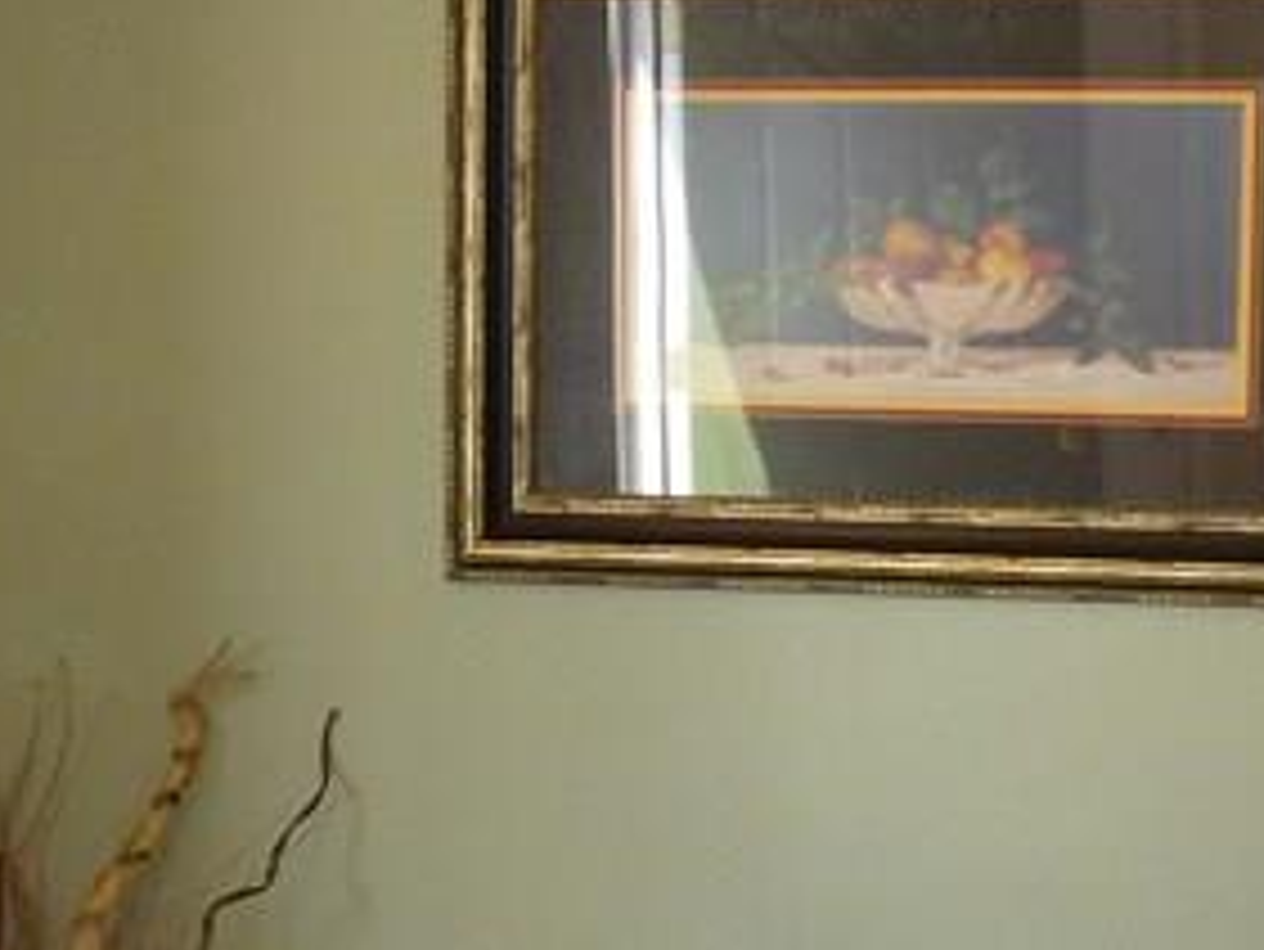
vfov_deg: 14.5
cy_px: 630
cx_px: 382
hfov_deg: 19.2
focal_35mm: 102
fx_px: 3726
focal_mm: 5
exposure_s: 1/30
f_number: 3.3
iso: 250
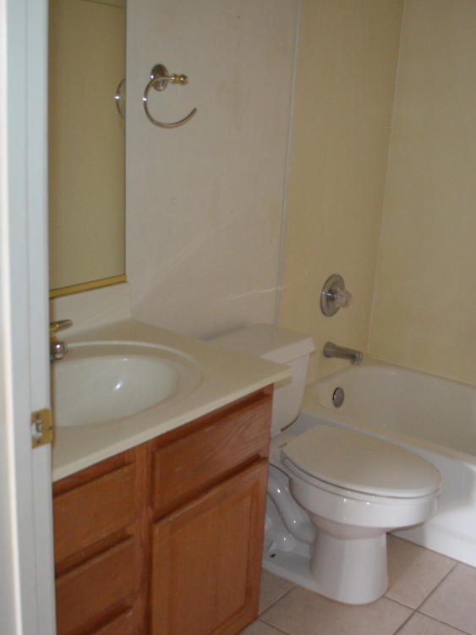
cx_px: 267
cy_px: 319
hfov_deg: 35.9
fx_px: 734
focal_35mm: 40
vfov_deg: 46.8
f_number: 3.5
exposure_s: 1/60
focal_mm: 18
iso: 2200
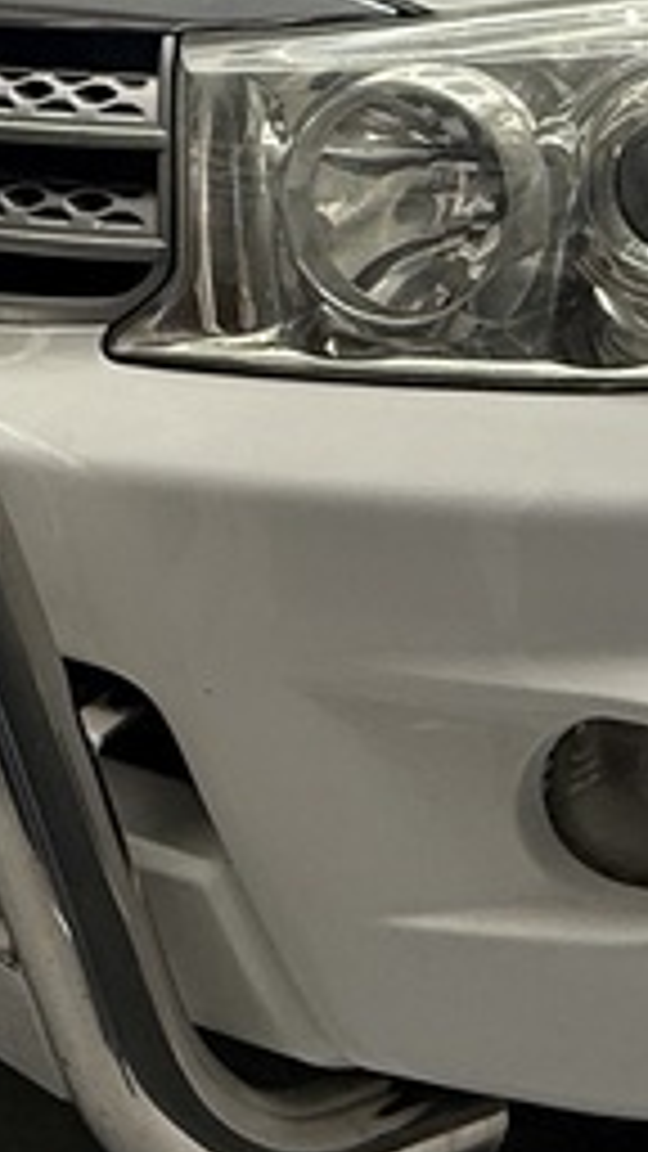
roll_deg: -0.4
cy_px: 230
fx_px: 1863
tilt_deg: -10.5
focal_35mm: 61
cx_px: 306
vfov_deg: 33.4
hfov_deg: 19.7
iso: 125
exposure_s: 1/99
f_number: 2.2
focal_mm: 2.22
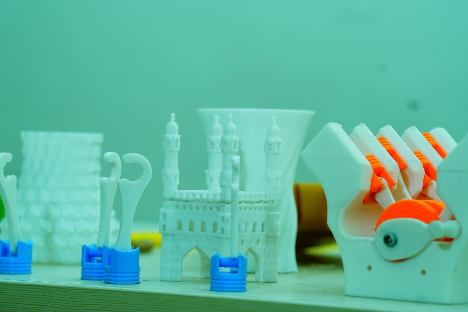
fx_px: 1651
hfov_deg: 16.1
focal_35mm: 127
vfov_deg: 10.8
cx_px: 234
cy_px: 156
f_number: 5.6
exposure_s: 1/160
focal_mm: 85
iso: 800
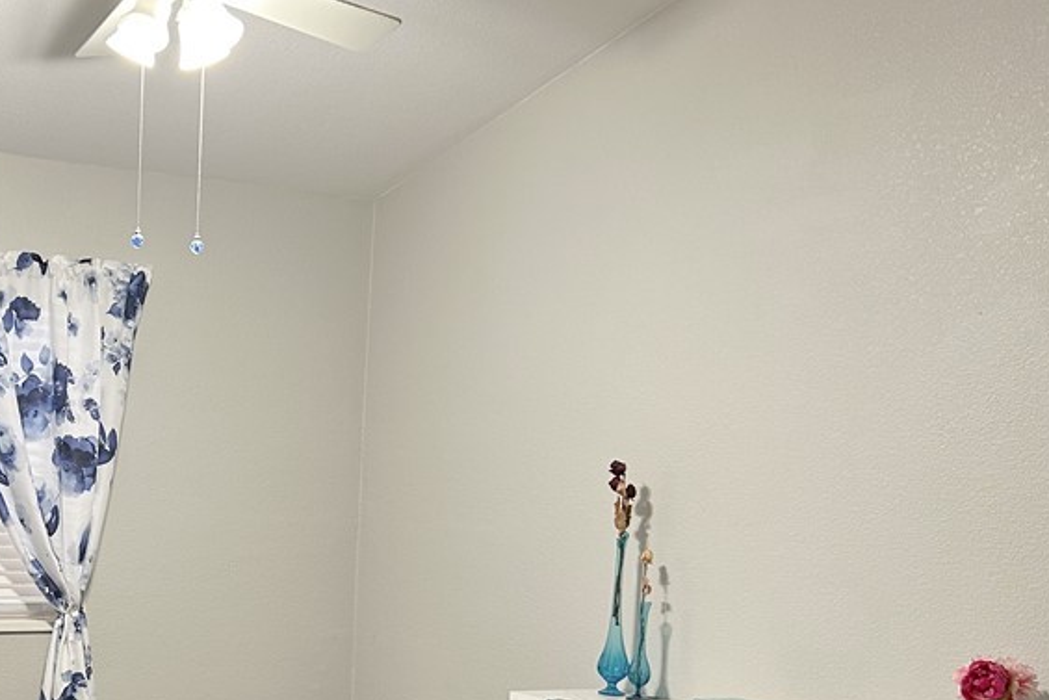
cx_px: 121
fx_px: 1428
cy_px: 531
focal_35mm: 49
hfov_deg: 37.9
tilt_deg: -2.3
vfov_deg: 27.1
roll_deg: -1.0
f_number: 1.5
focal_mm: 5.7
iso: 160
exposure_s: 1/60
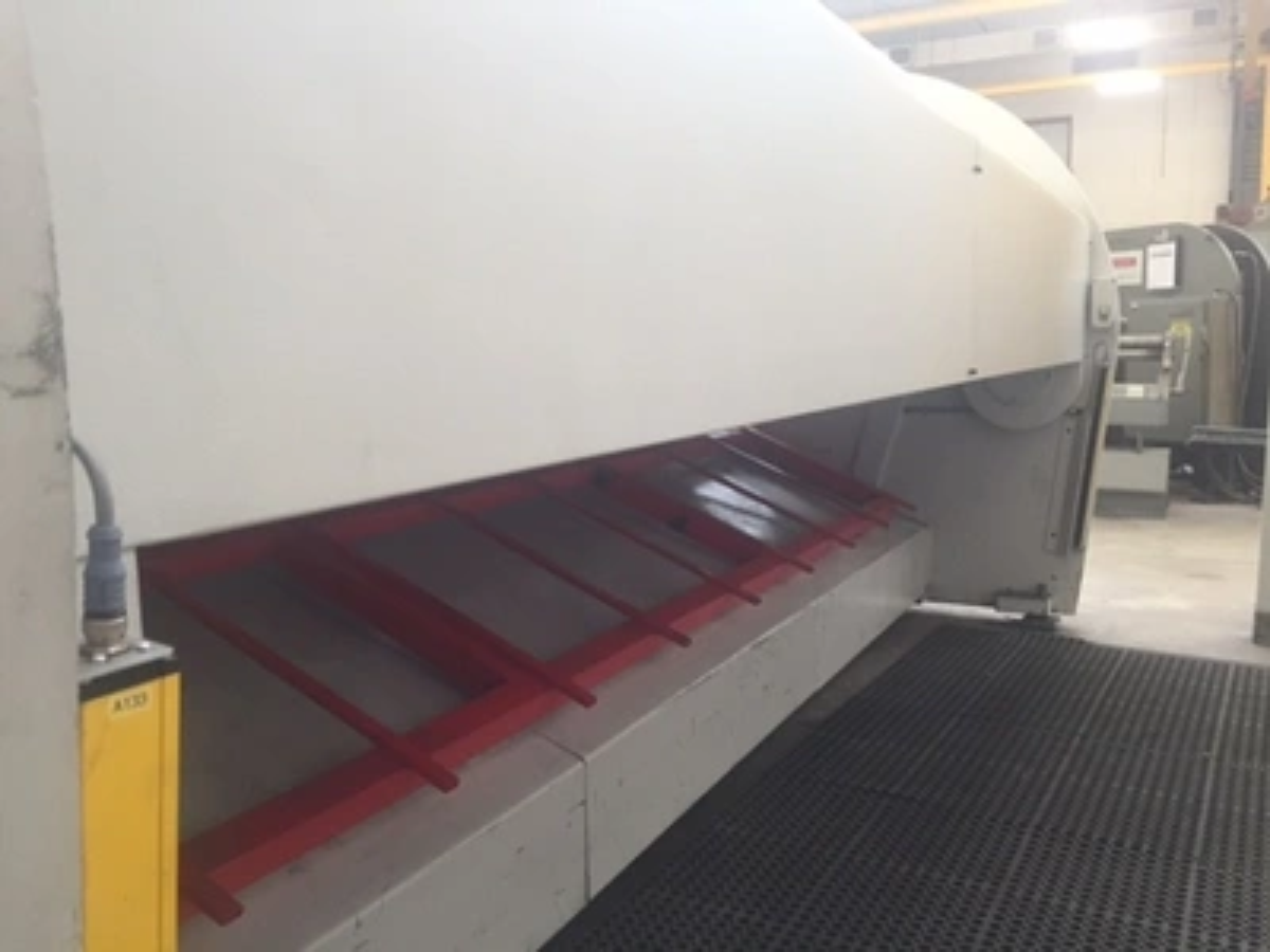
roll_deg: -0.3
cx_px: 635
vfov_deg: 48.2
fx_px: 1064
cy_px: 476
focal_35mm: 29
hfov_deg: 61.7
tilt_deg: -6.4
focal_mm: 4.15
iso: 50
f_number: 2.2
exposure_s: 1/30
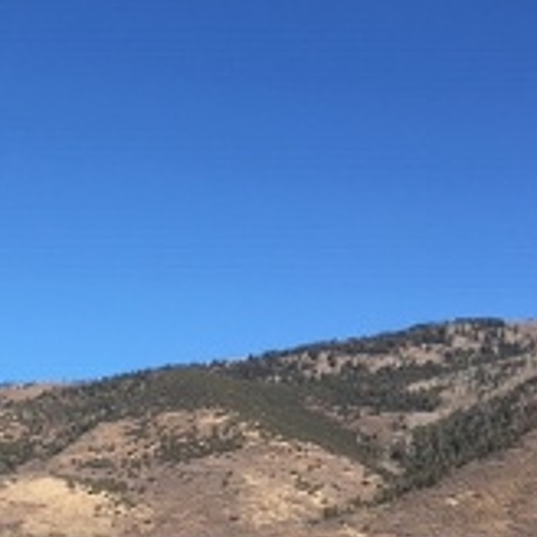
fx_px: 1316
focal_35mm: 75
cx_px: -7
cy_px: 573
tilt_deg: +5.0
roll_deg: -2.7
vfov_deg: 22.0
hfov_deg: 22.2
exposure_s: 1/1399
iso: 25
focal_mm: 4.15
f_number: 2.2
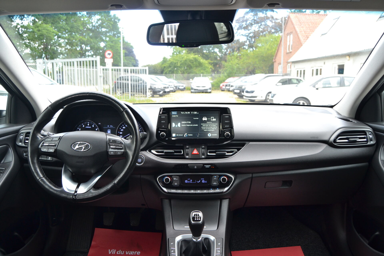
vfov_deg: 47.9
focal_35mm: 27
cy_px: 128
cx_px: 192
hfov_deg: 67.4
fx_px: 288
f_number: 5
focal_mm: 18
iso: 400
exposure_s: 1/100
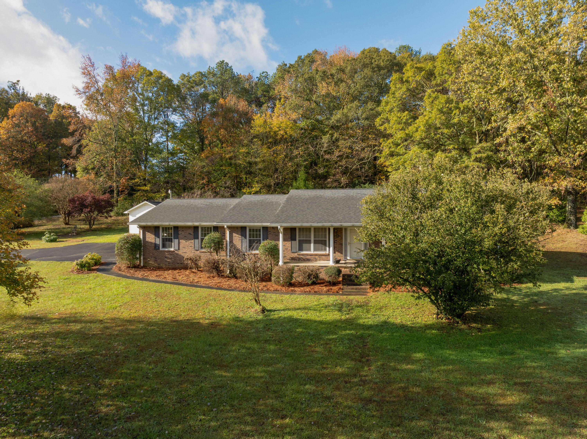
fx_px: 407
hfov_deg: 71.6
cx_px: 294
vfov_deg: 56.8
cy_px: 220
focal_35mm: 24
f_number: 7.1
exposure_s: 1/100
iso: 100
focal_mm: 12.29
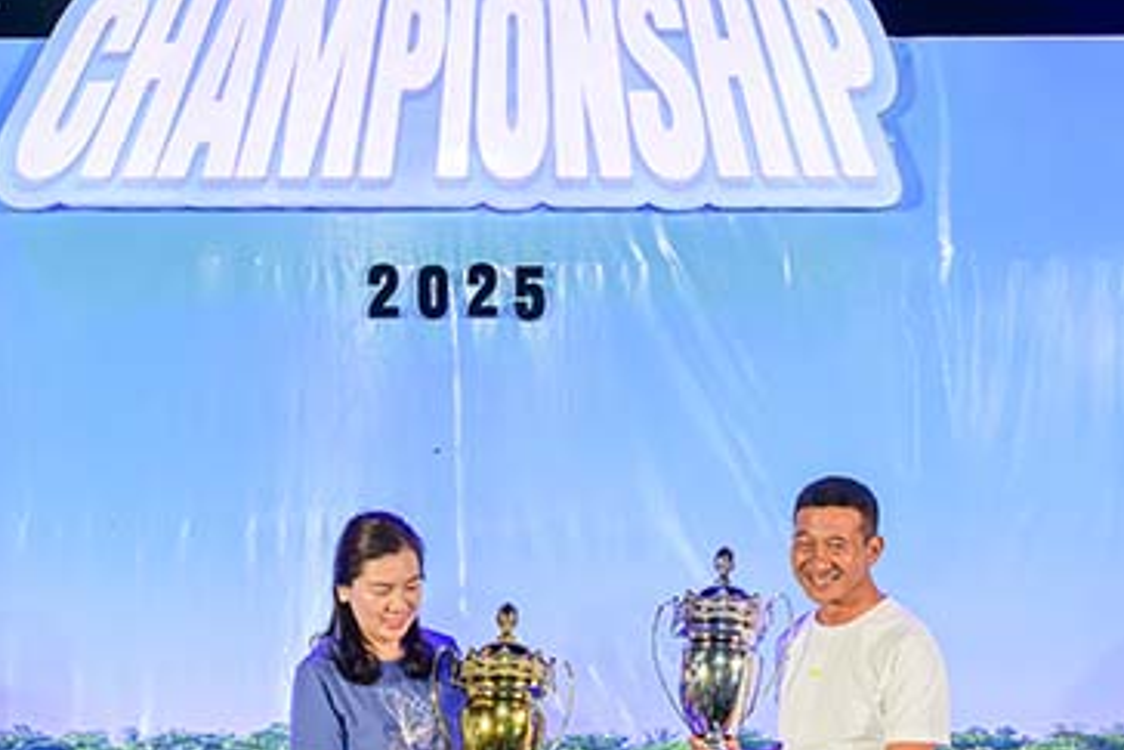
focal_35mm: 88
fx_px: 2758
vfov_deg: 15.4
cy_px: 636
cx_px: 482
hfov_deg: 23.0
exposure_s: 1/125
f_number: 6.3
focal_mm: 33.5
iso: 1250
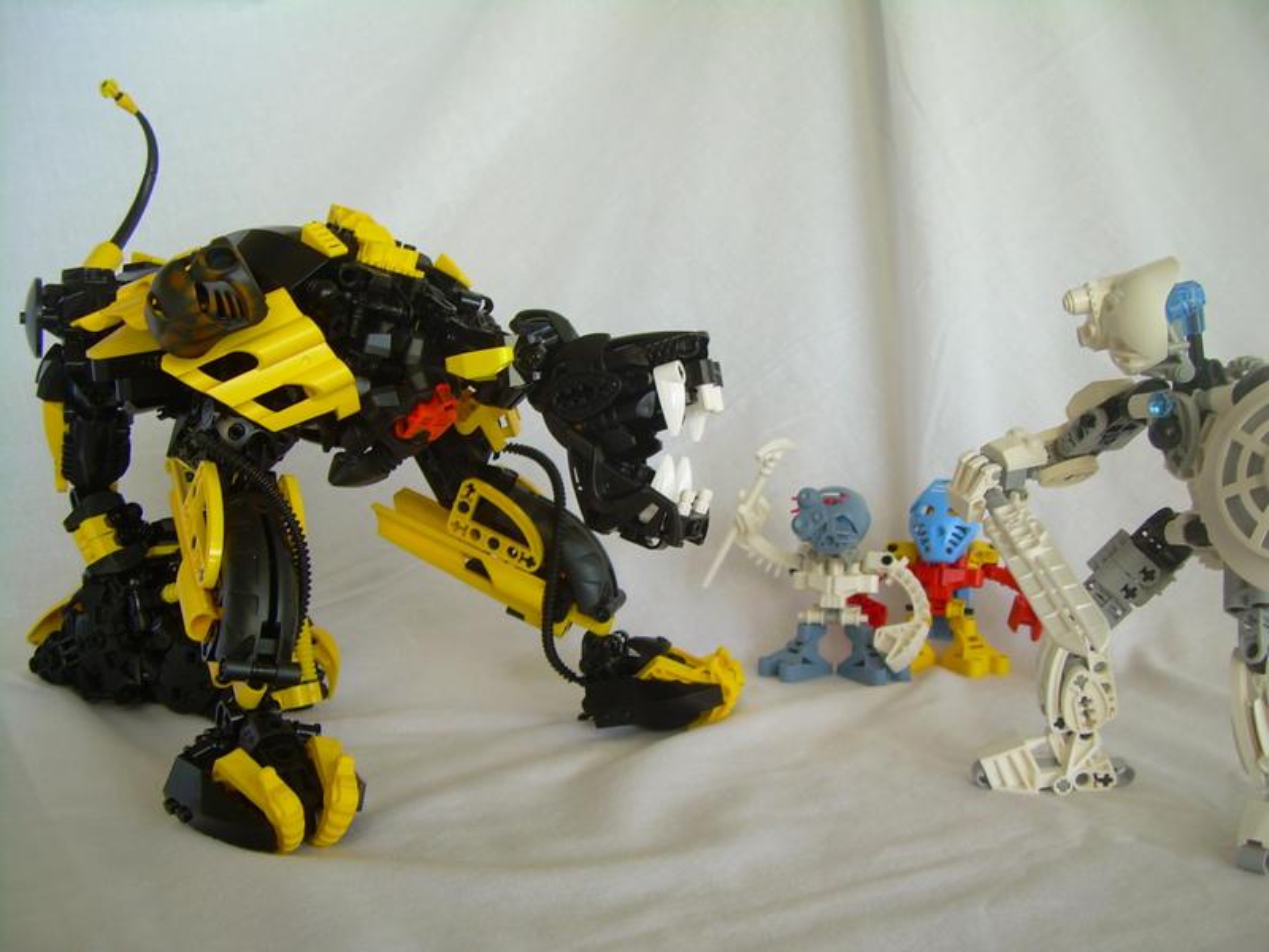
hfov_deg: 49.0
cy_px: 476
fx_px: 1393
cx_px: 634
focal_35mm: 38
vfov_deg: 37.7
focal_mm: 6.3
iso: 50
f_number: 2.8
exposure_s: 1/23.2
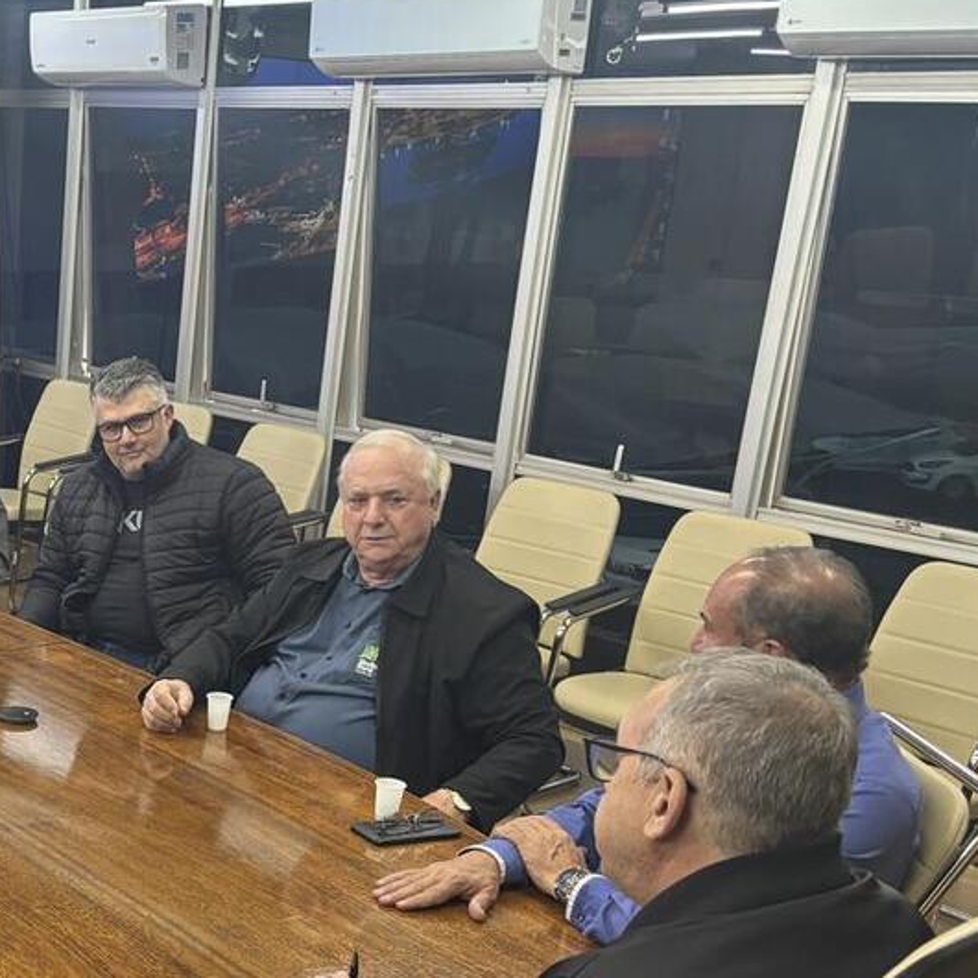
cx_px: -20
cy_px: 716
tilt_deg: -18.7
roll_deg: -1.5
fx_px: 1662
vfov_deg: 32.3
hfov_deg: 30.3
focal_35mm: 52
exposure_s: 1/60
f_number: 1.6
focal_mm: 5.96
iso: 250
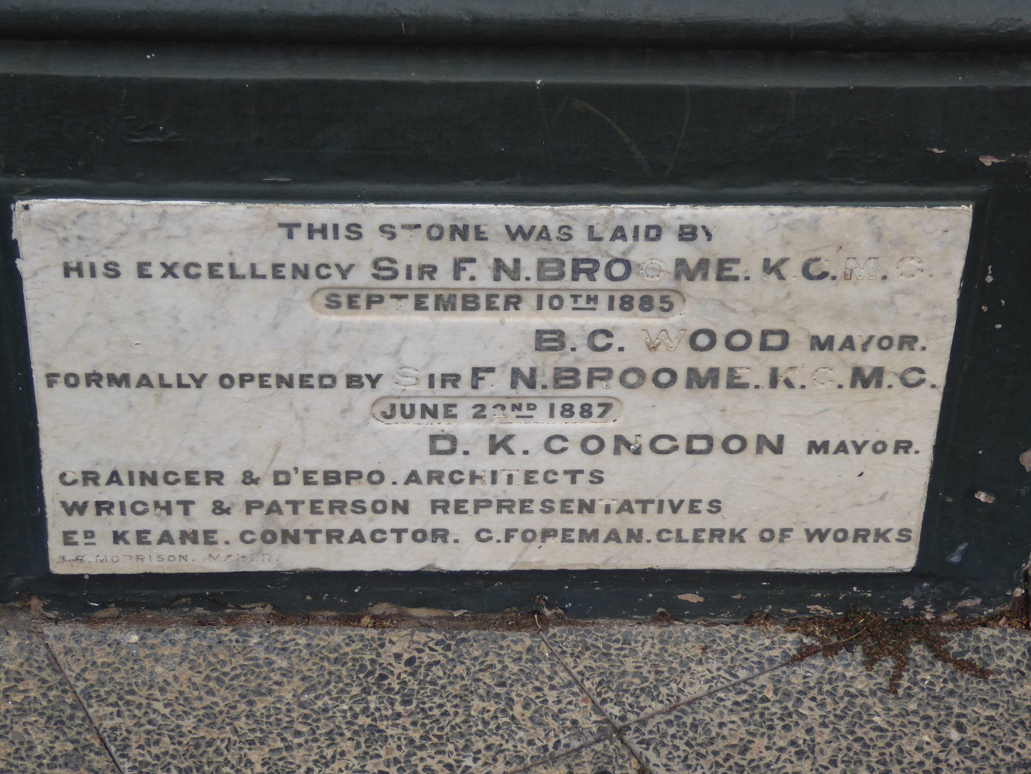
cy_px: 387
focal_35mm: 85
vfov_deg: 17.4
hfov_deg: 23.0
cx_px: 516
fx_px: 2532
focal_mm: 14.1
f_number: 4.7
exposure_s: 1/200
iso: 80
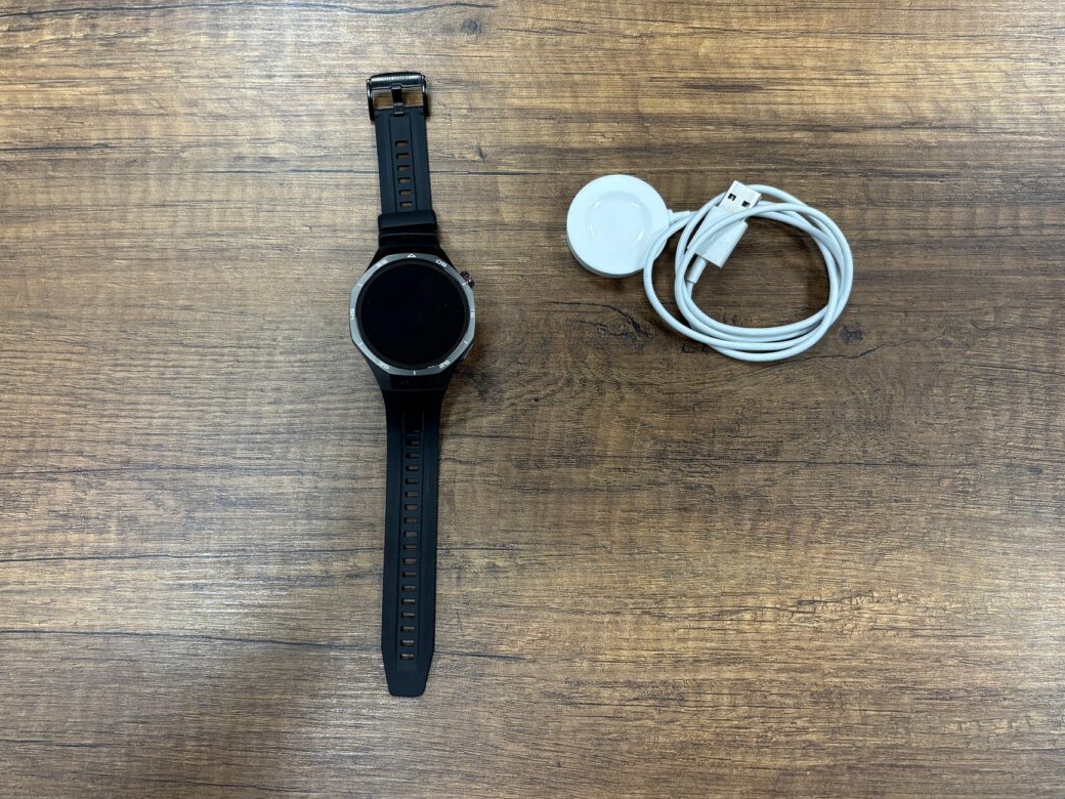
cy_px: 358
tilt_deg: -83.1
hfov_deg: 59.9
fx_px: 923
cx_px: 488
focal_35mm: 30
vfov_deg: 46.7
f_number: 1.6
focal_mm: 5.96
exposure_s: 1/50
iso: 125
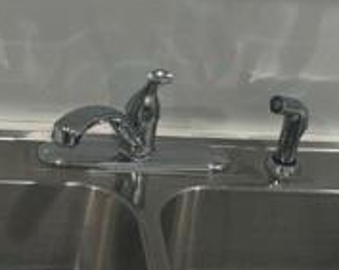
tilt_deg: -32.8
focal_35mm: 92
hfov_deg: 20.8
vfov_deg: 16.7
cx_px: 176
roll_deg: -10.4
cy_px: 146
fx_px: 922
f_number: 1.5
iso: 125
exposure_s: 1/120
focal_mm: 5.7
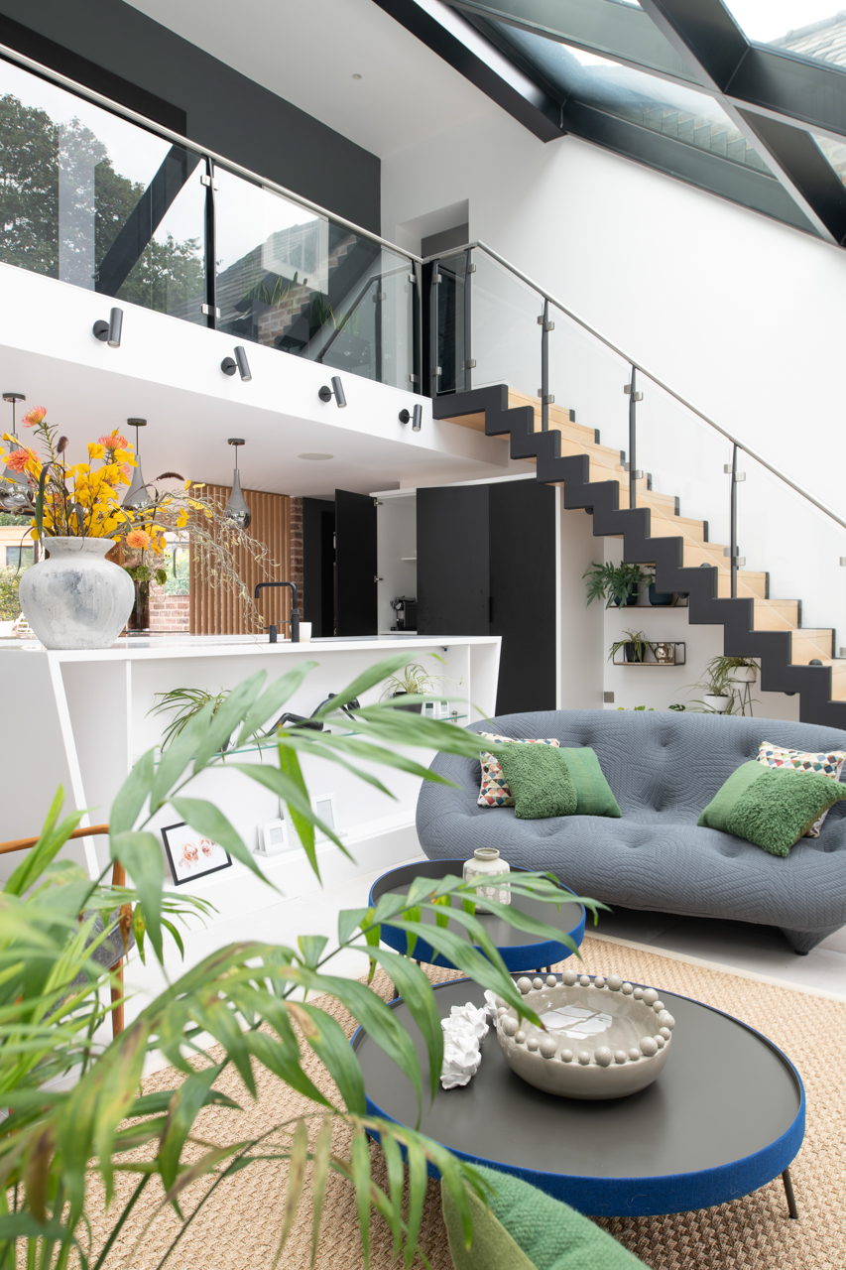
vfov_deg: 73.8
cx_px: 423
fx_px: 846
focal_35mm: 24
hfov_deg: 53.1
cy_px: 635
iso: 64
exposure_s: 1/4
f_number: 8
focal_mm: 24
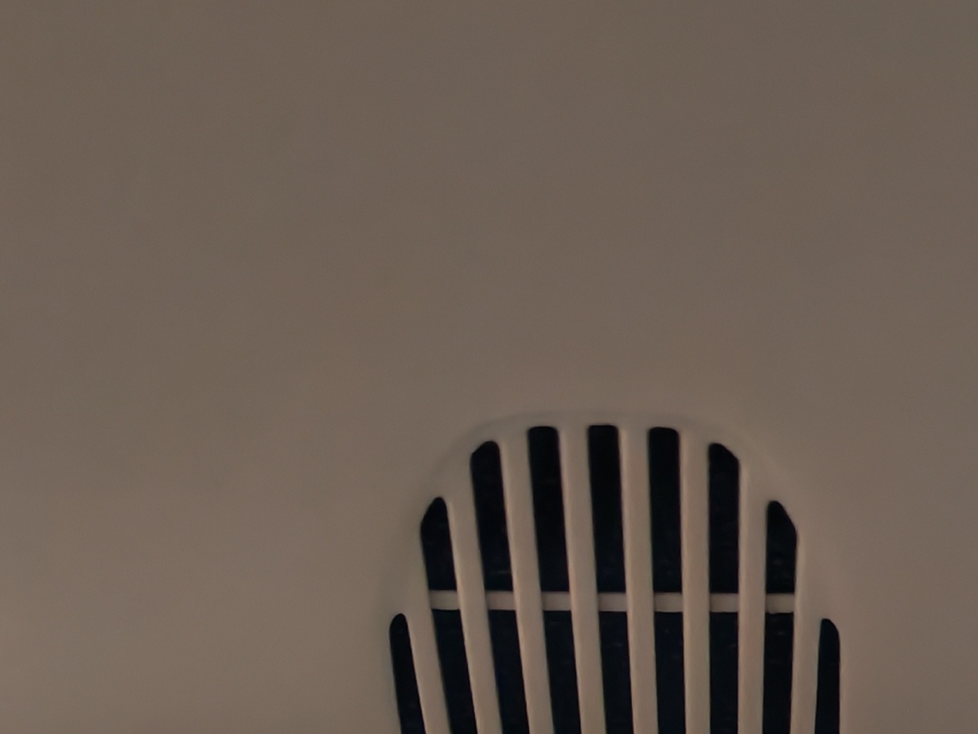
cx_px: 686
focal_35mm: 100
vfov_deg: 13.9
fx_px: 2826
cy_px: 1095
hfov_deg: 19.5
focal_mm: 6.12
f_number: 1.9
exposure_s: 1/100
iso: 584
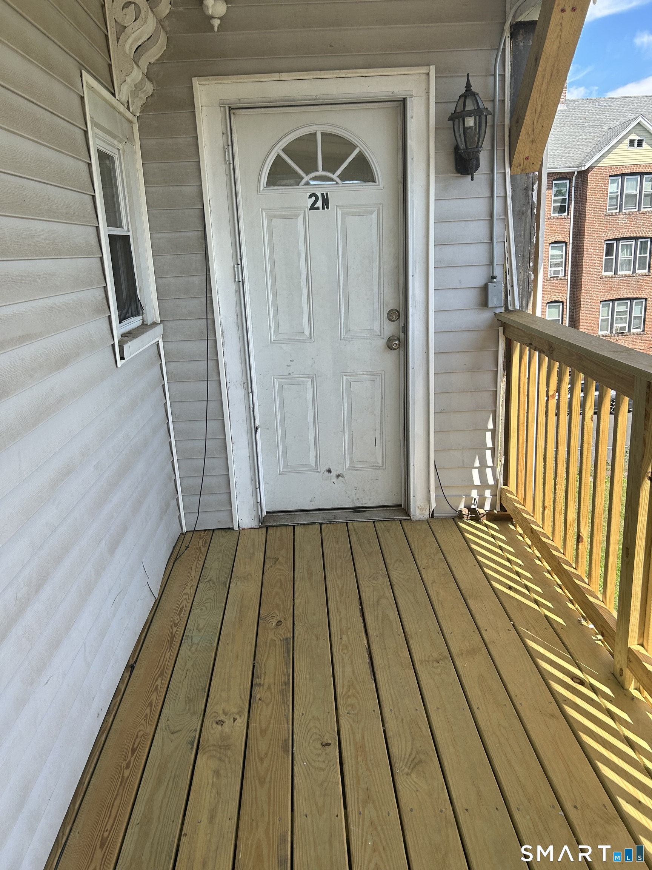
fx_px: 653
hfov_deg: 53.1
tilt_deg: -15.8
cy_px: 435
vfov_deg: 67.3
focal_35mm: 26
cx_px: 326
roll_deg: +2.6
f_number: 1.5
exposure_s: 1/1135
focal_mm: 5.7
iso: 50
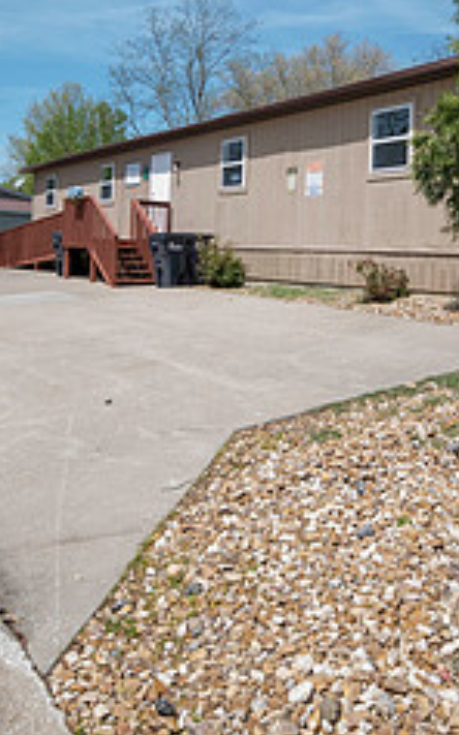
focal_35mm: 35
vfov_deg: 54.1
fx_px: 701
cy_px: 237
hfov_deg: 35.8
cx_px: 319
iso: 400
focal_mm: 14
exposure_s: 1/320
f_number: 8
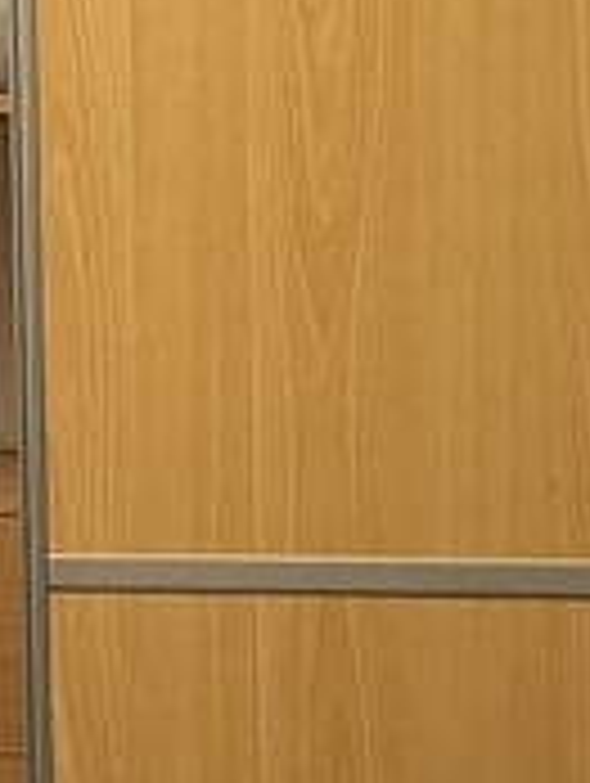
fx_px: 3378
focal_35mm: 149
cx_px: 239
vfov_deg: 13.2
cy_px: 270
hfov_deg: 10.0
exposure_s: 1/60
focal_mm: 4.2
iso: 160
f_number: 1.6
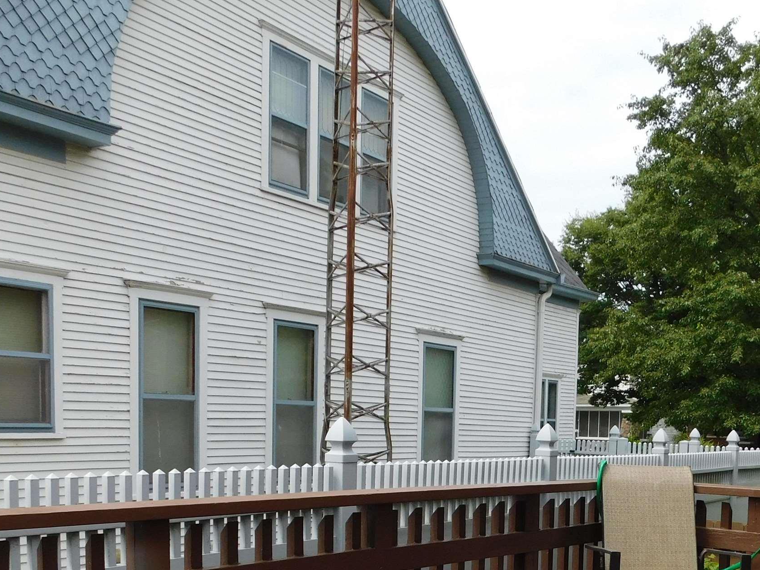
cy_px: 512
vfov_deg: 32.6
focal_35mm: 42
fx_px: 922
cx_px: 472
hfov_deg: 44.4
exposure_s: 1/1250
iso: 125
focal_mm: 4
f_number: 3
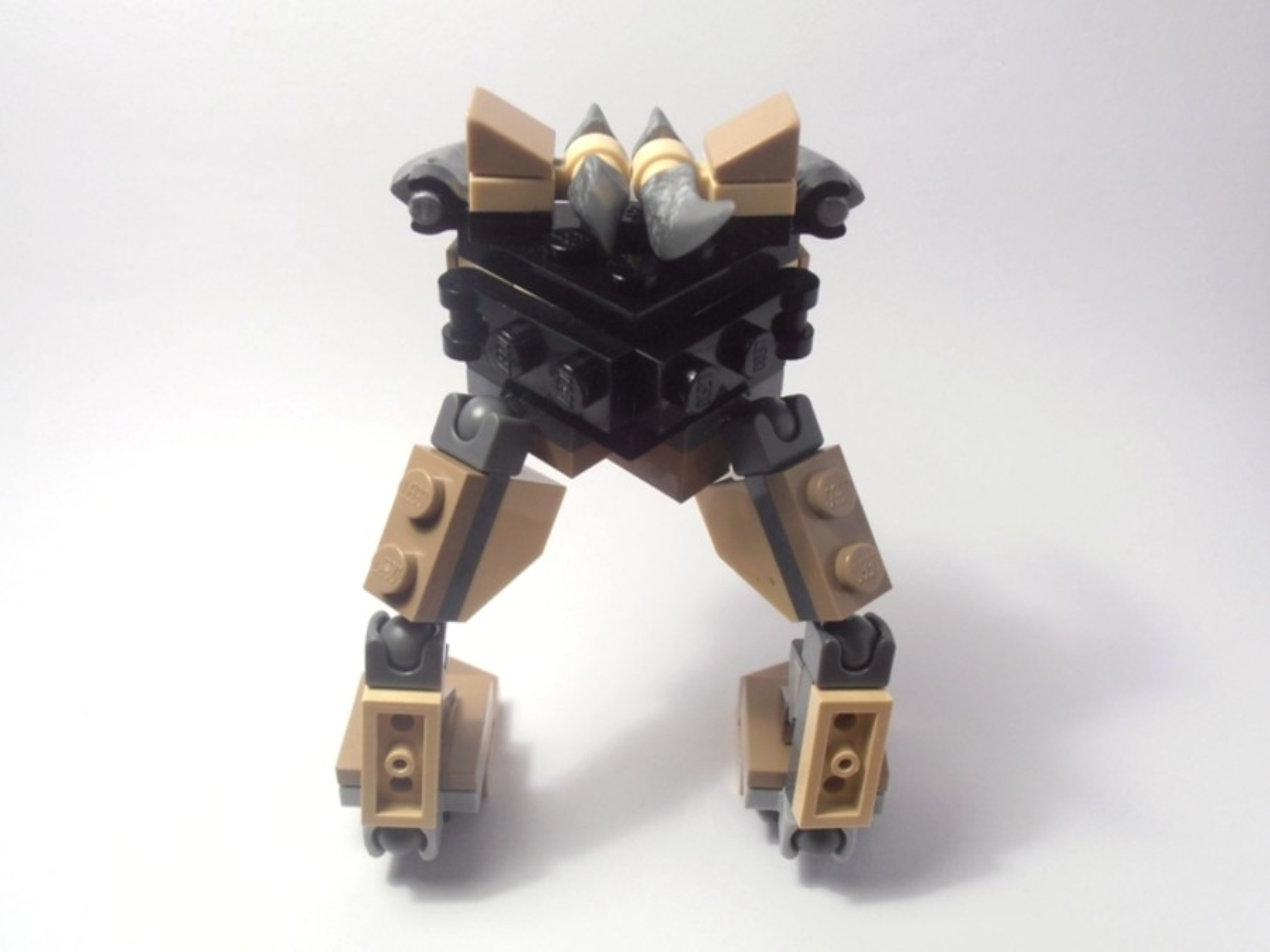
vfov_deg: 38.7
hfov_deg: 50.1
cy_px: 476
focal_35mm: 37
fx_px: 1357
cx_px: 635
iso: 80
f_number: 3.9
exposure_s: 1/50
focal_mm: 6.61
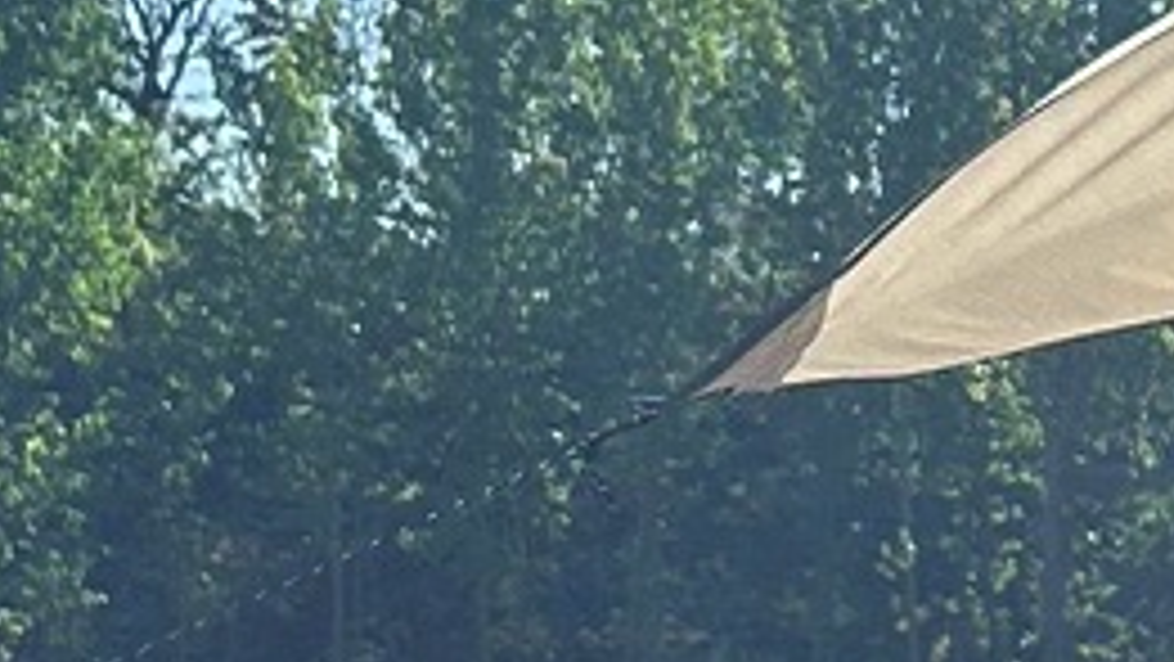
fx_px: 5076
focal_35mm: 163
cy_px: -1795
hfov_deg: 11.5
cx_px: 2577
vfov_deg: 6.3
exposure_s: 1/3968
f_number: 1.5
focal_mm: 5.7
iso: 50
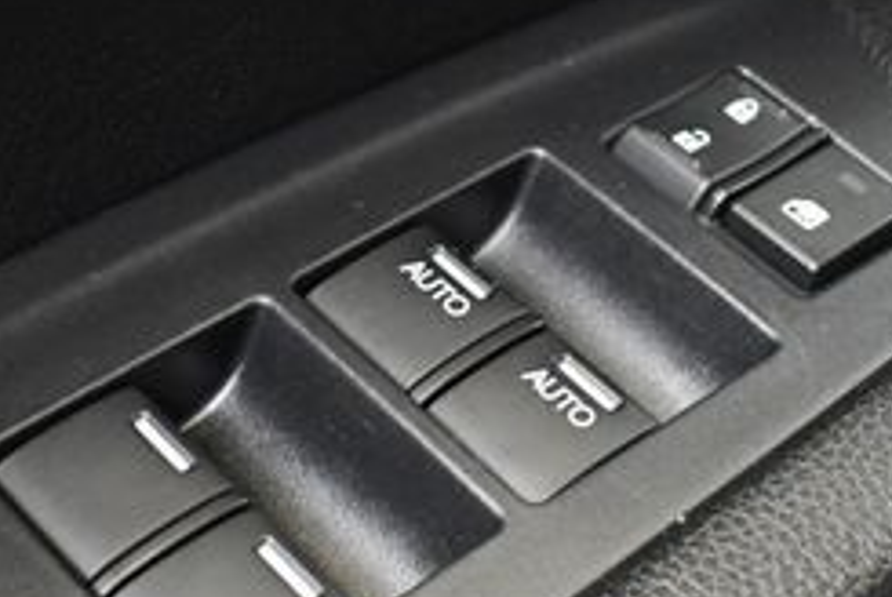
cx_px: 393
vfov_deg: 14.6
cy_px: 320
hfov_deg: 21.6
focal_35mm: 94
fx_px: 2332
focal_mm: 18
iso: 3200
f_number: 3.5
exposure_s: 1/60
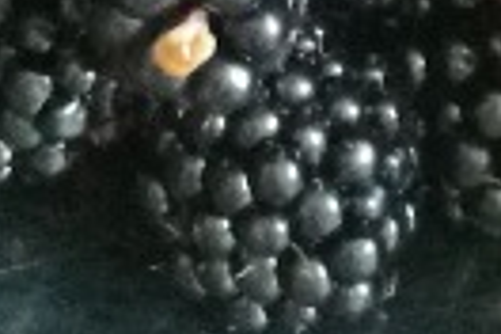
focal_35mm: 230
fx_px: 3201
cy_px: -1590
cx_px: 584
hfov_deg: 8.9
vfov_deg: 4.6
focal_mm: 4.5
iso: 500
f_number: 2.2
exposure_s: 1/20
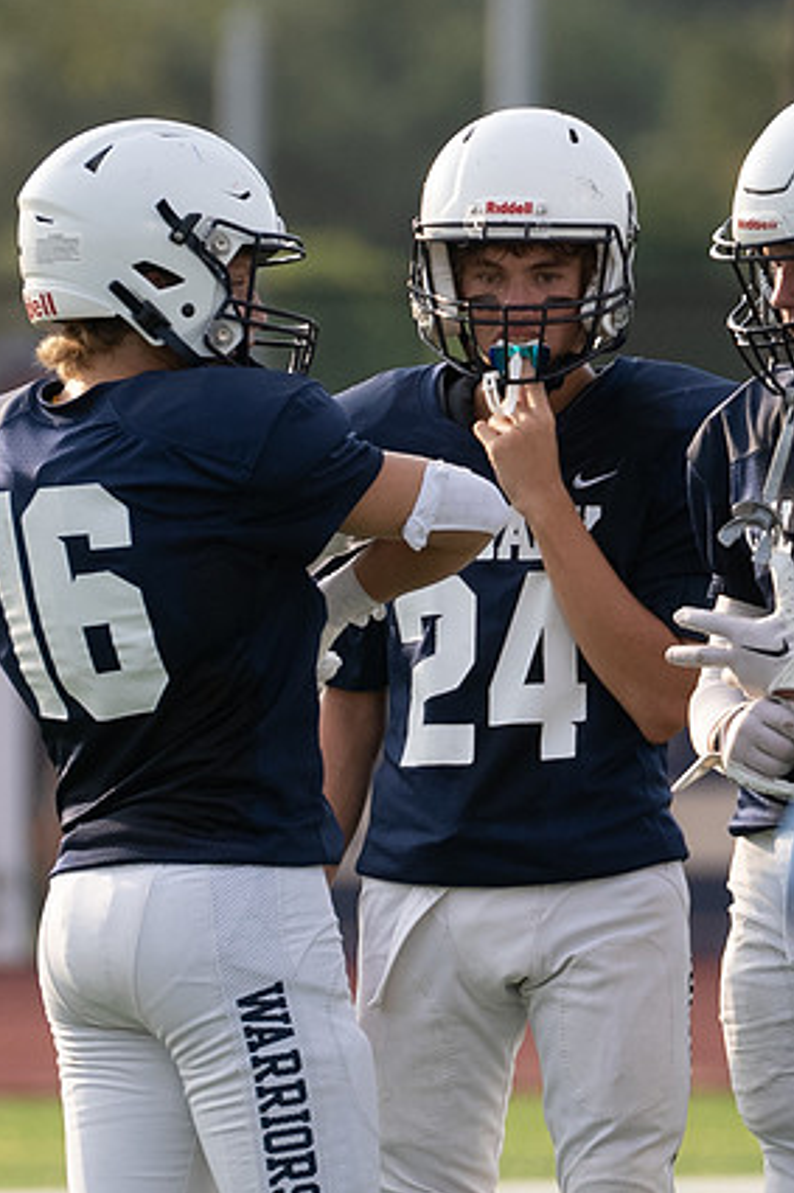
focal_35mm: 1104
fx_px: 36551
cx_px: 456
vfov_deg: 1.9
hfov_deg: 1.2
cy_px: 653
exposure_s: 1/1000
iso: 500
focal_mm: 400
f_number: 5.6
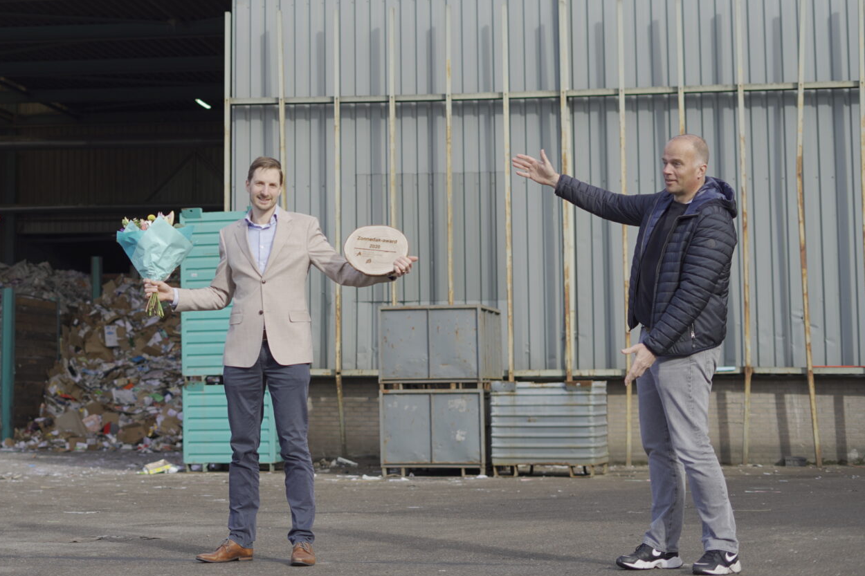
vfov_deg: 17.0
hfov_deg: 25.1
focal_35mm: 80
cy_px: 150
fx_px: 1922
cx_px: 210
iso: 125
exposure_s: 1/800
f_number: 2.5
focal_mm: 50
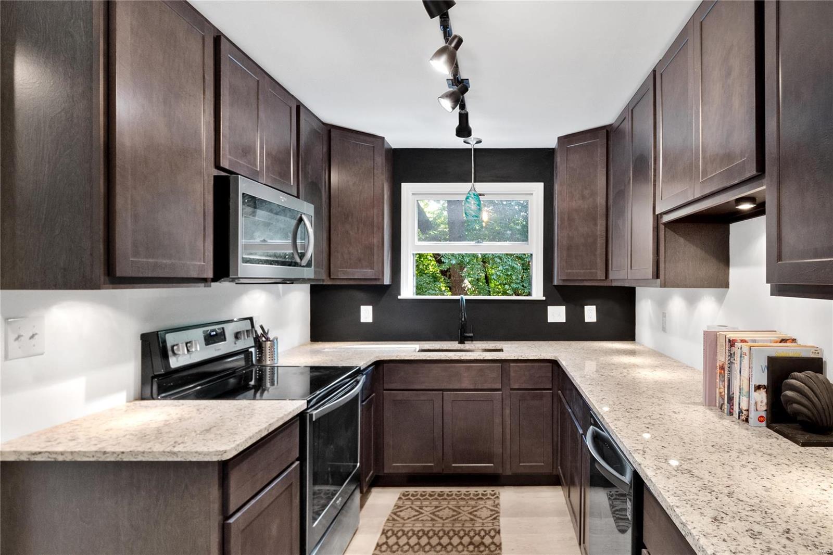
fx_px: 370
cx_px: 416
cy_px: 278
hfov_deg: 96.7
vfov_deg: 73.7
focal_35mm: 16
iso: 400
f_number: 8
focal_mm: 8
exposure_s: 1/3
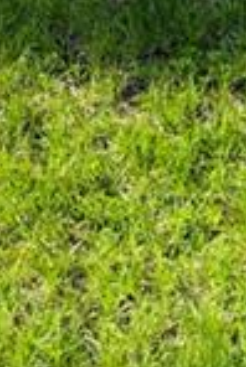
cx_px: 467
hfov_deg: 9.3
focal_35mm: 140
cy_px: -362
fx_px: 1432
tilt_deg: -2.1
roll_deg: +0.2
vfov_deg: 12.8
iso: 50
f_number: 1.6
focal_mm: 5.96
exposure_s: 1/2242
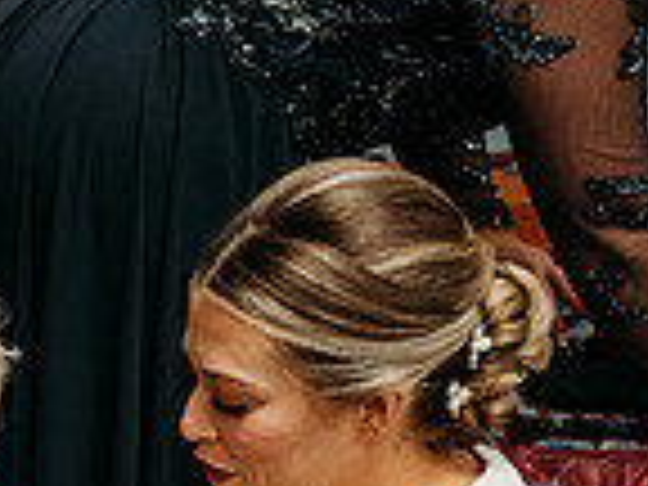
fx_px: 2209
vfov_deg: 12.0
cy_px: 738
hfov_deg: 15.7
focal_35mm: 118
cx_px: -234
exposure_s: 1/320
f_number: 2.8
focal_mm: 30.5
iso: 2000
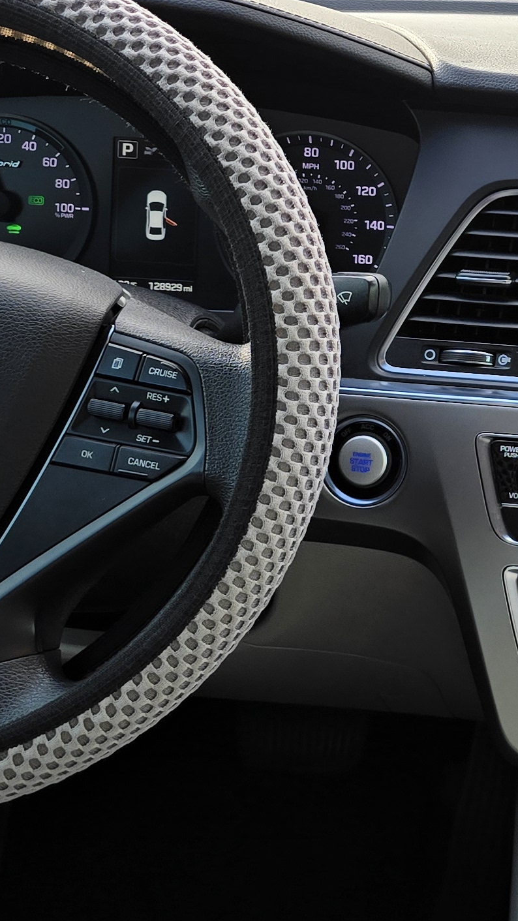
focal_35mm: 71
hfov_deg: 15.4
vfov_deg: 29.6
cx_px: 819
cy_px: 350
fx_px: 1734
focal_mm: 6.3
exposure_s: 1/180
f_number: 1.7
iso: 25
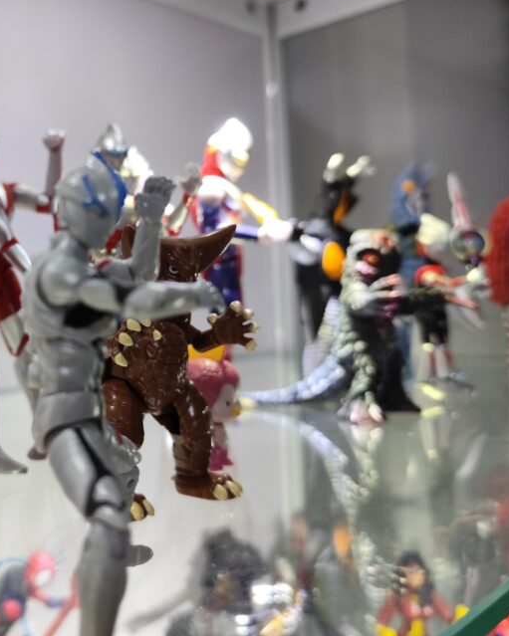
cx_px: 67
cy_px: 287
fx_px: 678
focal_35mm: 36
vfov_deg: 50.2
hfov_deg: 38.7
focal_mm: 6.14
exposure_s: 1/100
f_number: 1.65
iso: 640
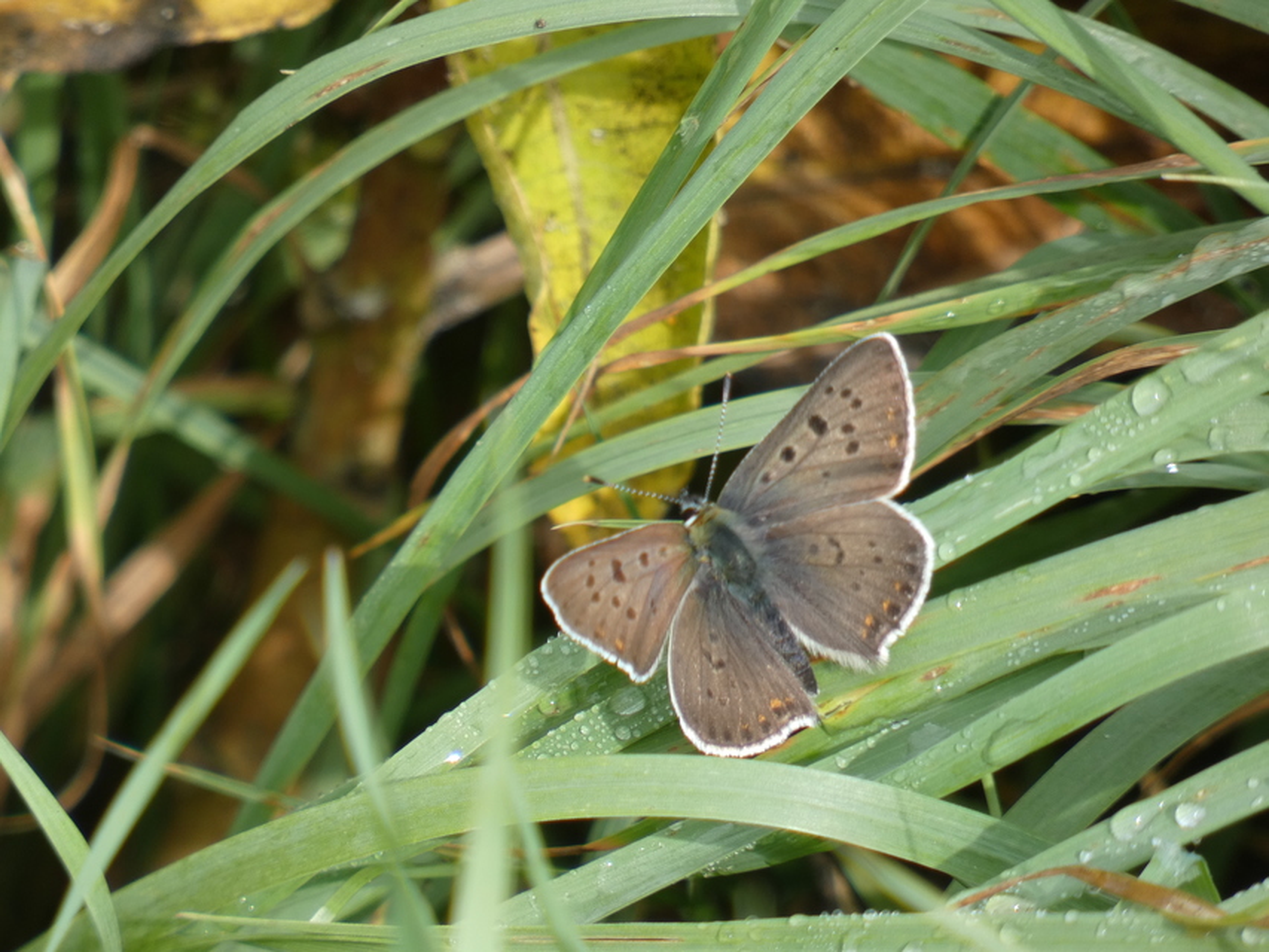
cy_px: 476
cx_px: 634
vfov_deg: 1.2
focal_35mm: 1200
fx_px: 43997
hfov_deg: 1.7
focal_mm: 215
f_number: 5.9
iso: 80
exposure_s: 1/160
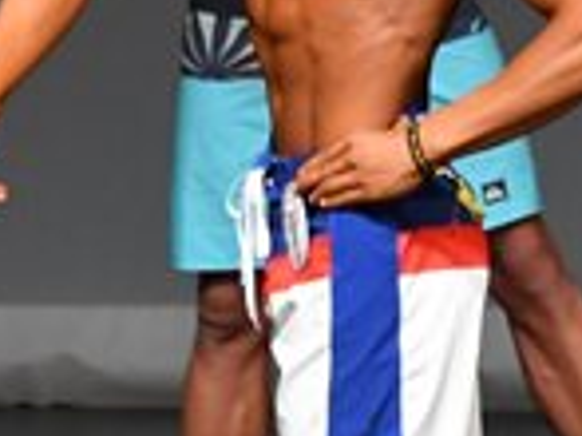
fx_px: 25585
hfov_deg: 1.3
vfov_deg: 1.0
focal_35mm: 1523
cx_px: 180
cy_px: 293
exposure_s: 1/400
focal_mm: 200
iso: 2800
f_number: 5.6
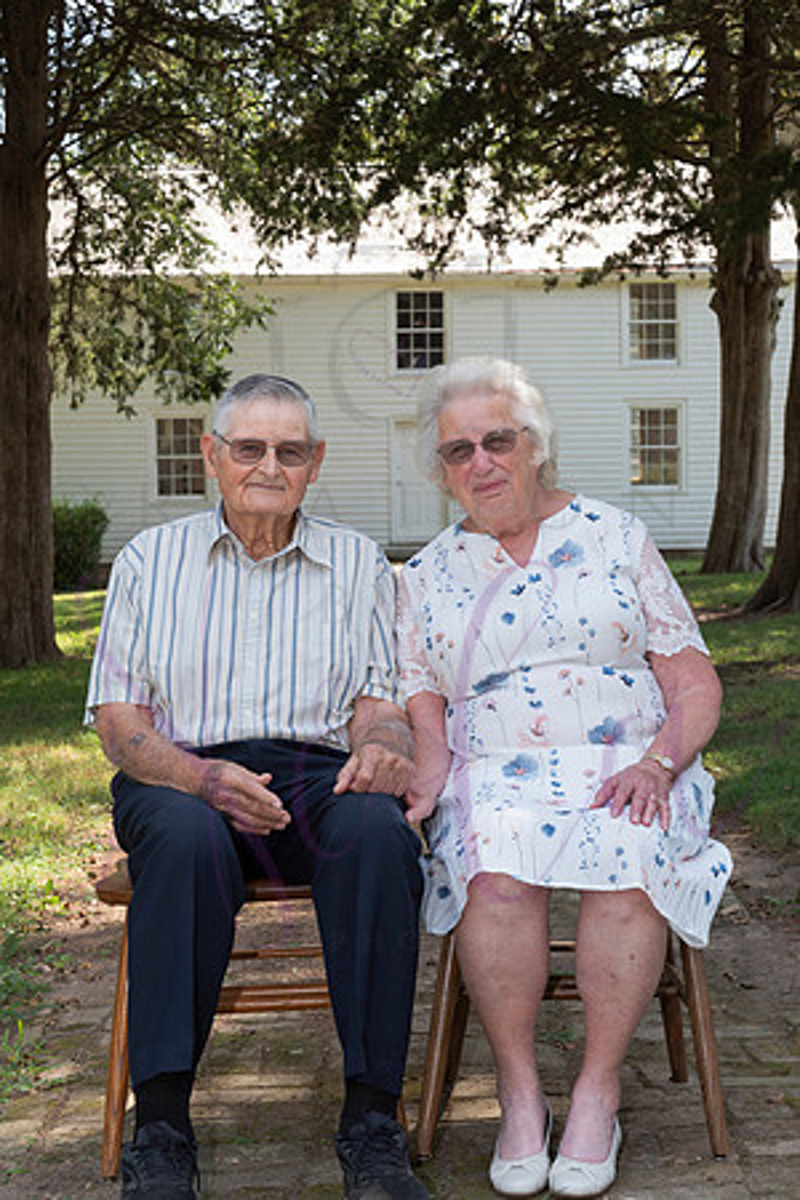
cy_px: 600
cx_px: 400
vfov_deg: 30.5
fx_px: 2200
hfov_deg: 20.6
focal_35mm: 66
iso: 500
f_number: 10
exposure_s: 1/125
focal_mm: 66
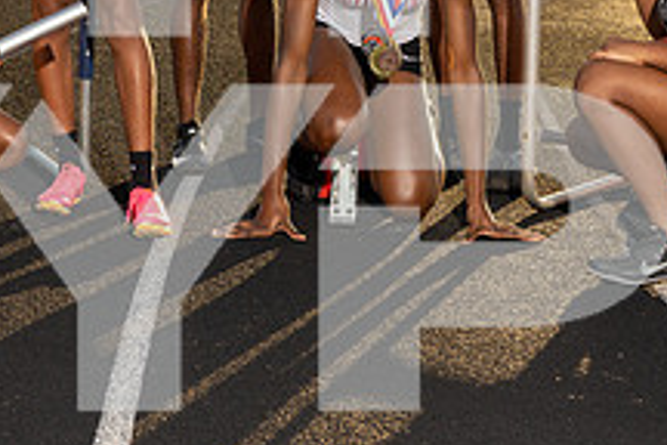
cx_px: 269
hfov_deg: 21.7
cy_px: -125
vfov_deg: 14.0
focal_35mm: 94
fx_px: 1741
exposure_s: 1/250
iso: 64
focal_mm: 35
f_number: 6.3
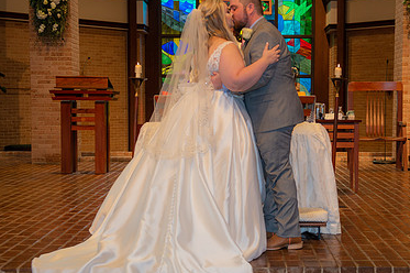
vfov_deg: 19.4
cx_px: 245
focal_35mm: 70
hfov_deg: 28.8
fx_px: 797
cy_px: 154
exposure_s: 1/125
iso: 1250
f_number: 3.5
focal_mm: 45
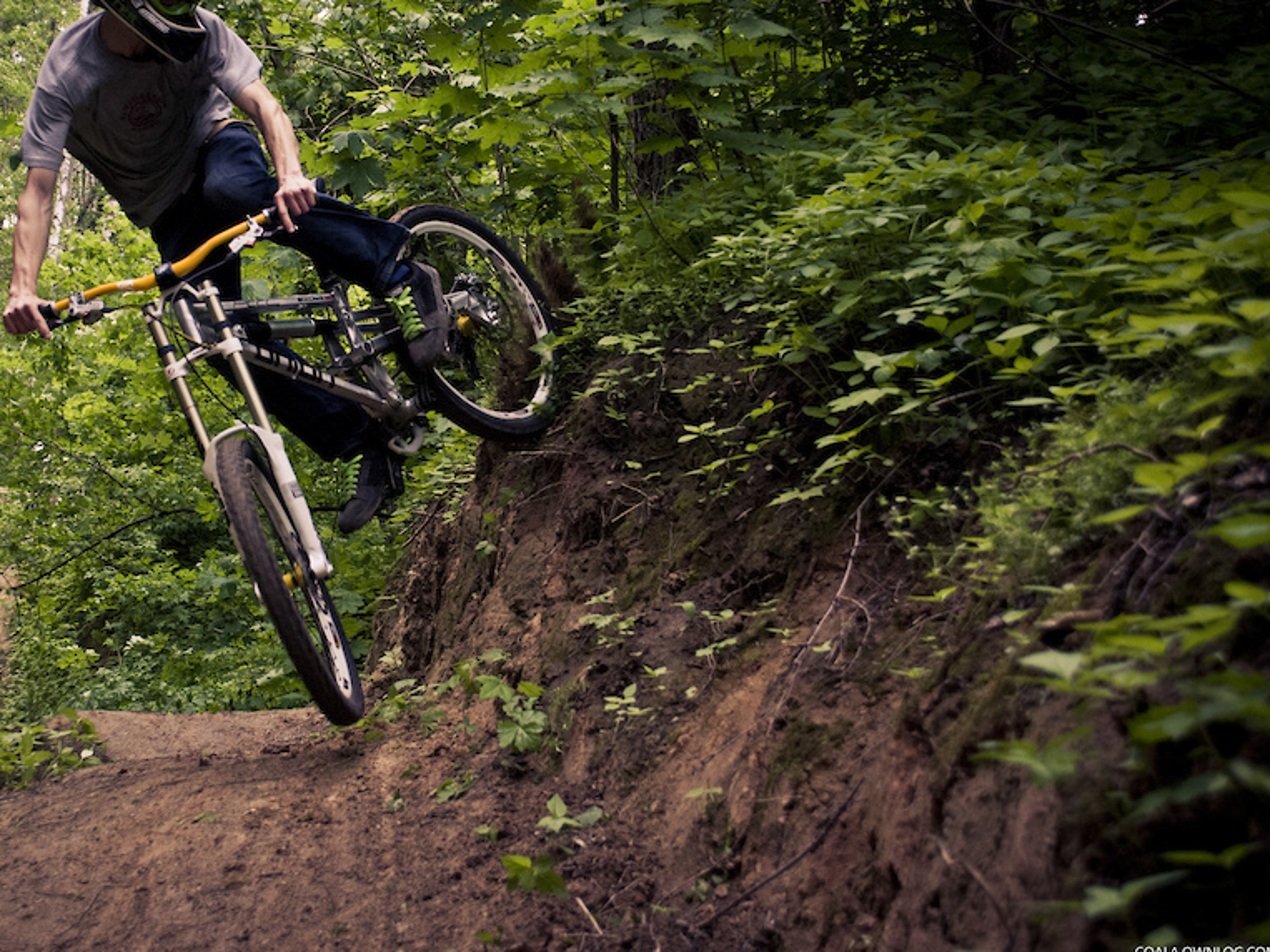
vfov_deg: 23.6
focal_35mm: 62
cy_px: 404
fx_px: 2274
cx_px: 444
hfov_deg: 31.0
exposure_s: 1/320
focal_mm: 32
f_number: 4.5
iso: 500
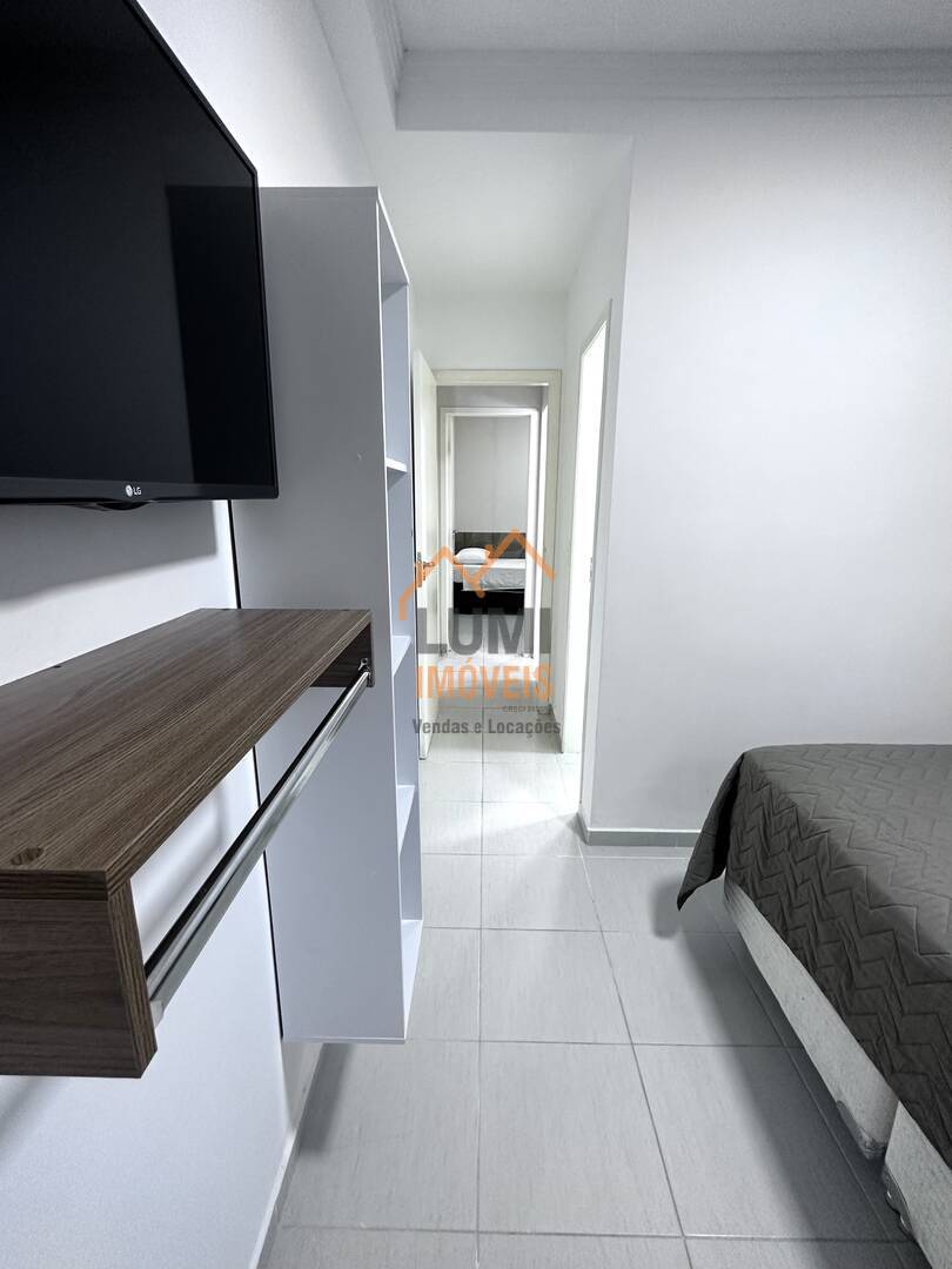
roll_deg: +1.9
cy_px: 634
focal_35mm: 14
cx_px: 476
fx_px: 513
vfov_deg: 102.1
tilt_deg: -13.9
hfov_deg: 85.7
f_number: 2.2
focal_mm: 2.22
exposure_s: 1/60
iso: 200
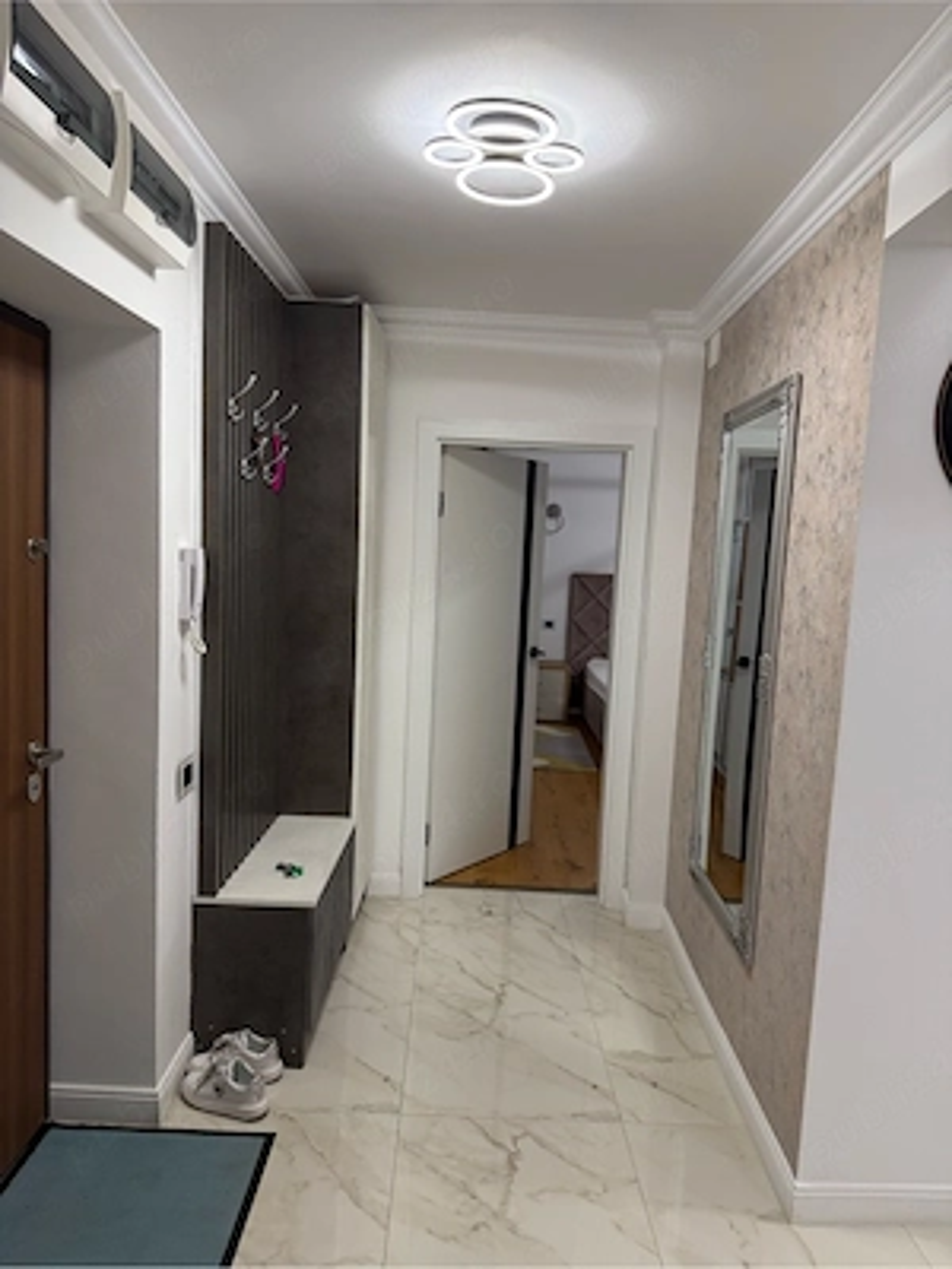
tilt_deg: -6.2
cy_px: 634
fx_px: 880
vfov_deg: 71.6
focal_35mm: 24
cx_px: 476
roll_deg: -3.8
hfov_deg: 56.8
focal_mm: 6.76
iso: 125
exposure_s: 1/100
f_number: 1.78
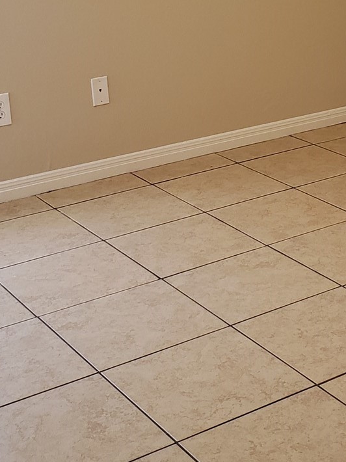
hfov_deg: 19.5
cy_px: 119
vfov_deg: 25.7
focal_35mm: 75
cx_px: 255
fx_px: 1000
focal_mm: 4.3
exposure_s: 1/60
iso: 200
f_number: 2.4
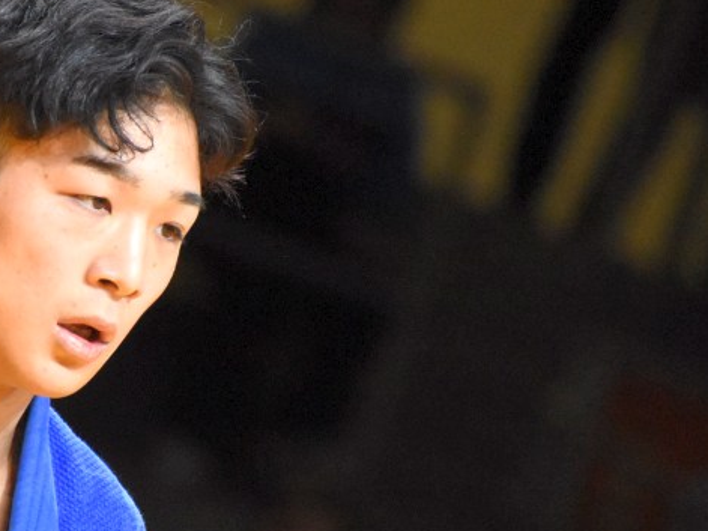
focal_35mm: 941
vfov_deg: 1.6
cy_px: 297
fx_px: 19241
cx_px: 74
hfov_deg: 2.1
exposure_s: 1/640
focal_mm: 300
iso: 6400
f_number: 7.1
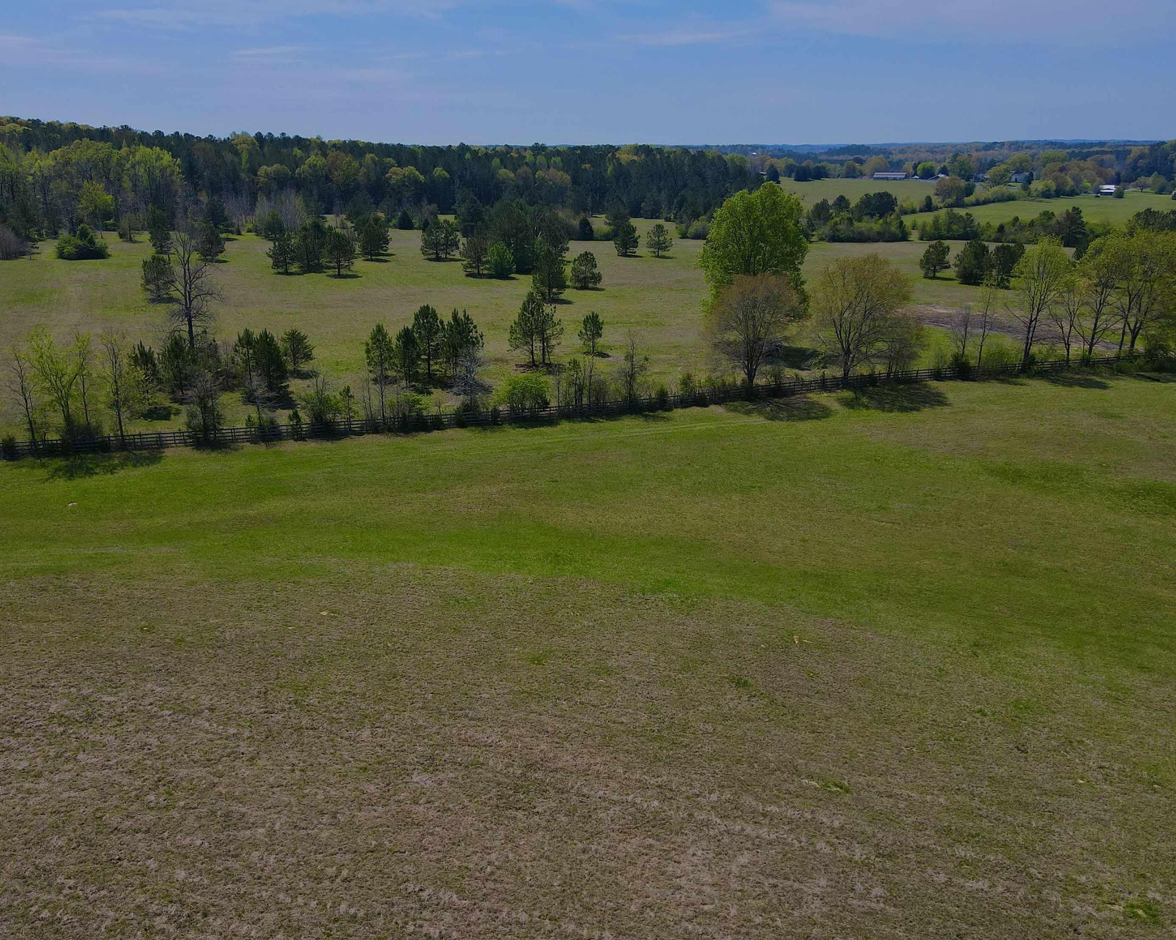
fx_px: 905
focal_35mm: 26
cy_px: 478
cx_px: 537
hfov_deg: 65.9
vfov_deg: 54.9
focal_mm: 4.5
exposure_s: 1/1000
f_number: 2.8
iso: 100
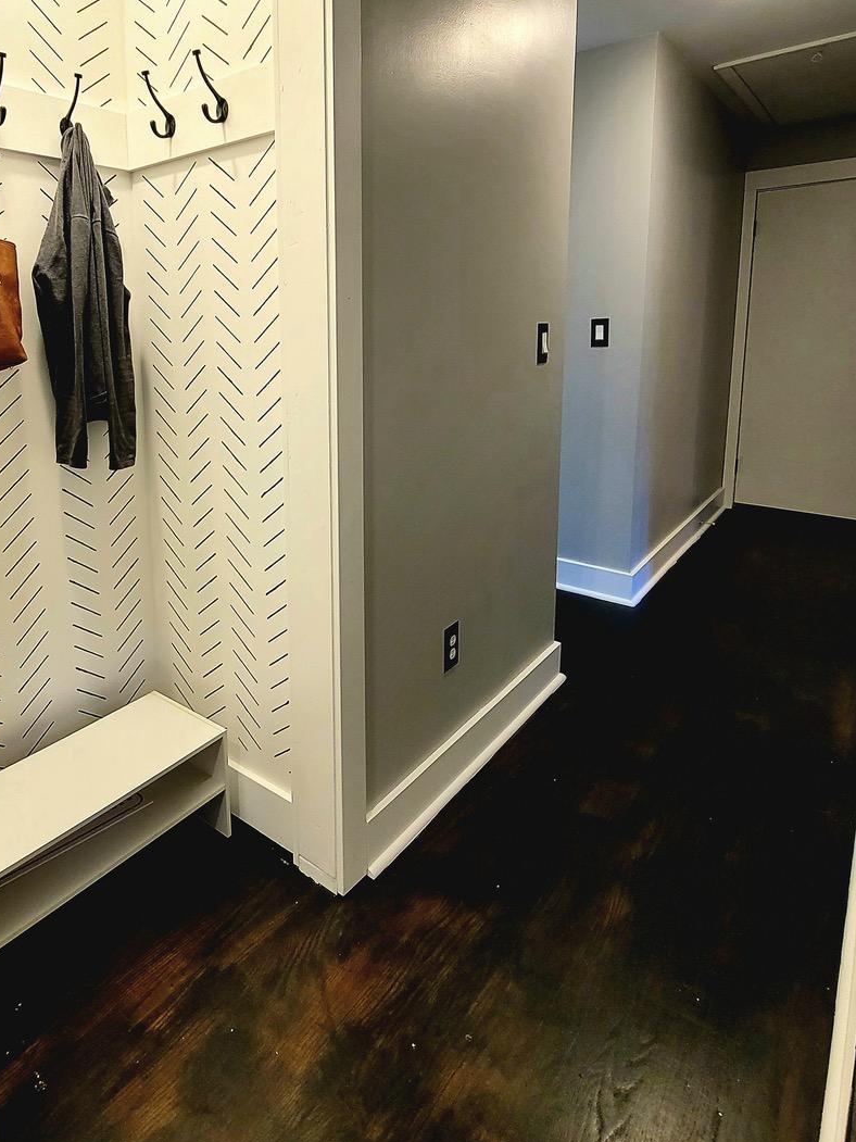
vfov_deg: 83.0
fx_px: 627
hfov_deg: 67.2
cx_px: 301
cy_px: 426
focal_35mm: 19
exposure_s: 1/59.2
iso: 200
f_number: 2.2
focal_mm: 2.2
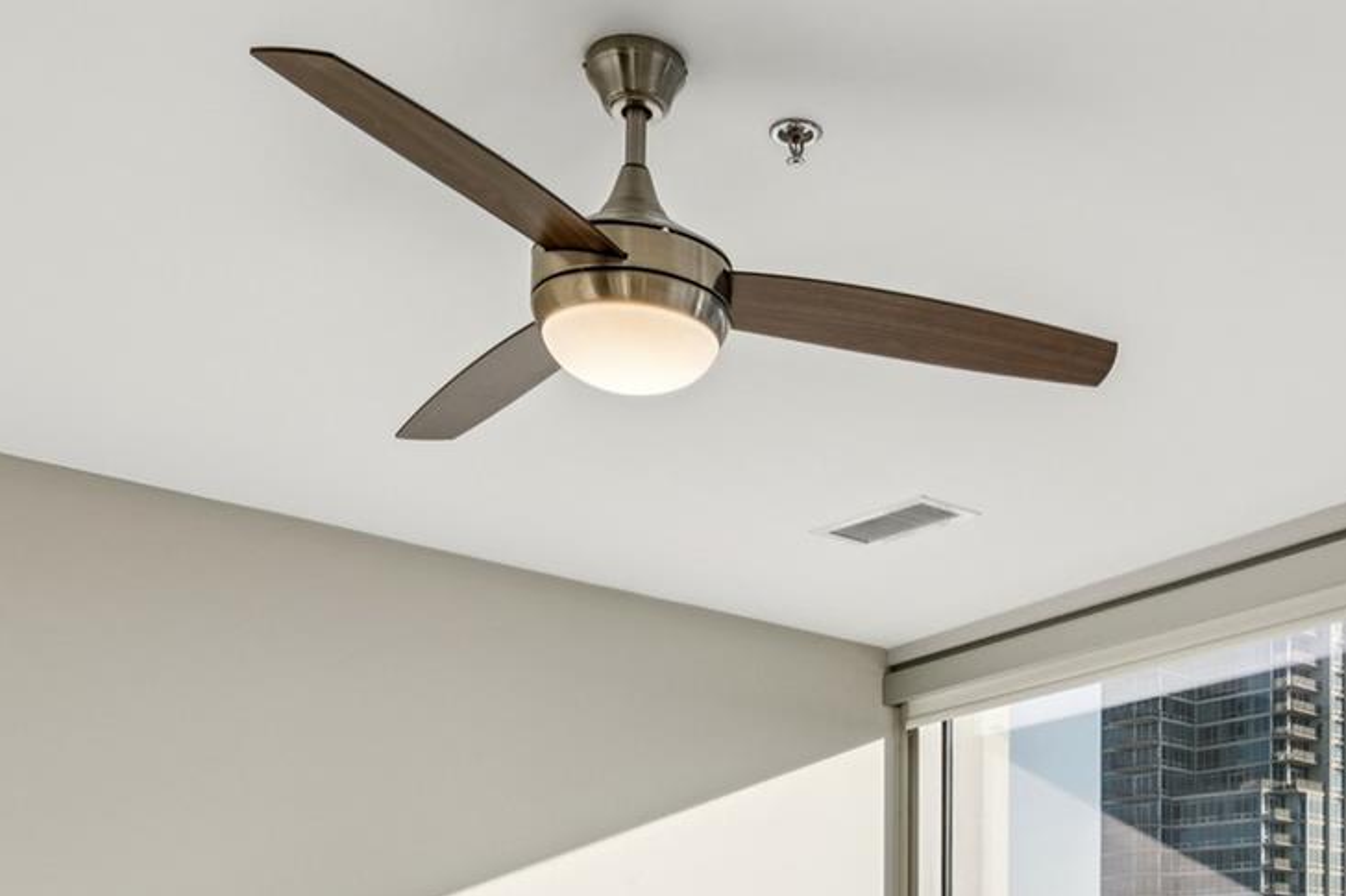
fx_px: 1703
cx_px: 915
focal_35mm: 46
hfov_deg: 42.4
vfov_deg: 26.5
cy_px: 1052
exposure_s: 1/125
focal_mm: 16.2
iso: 100
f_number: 9
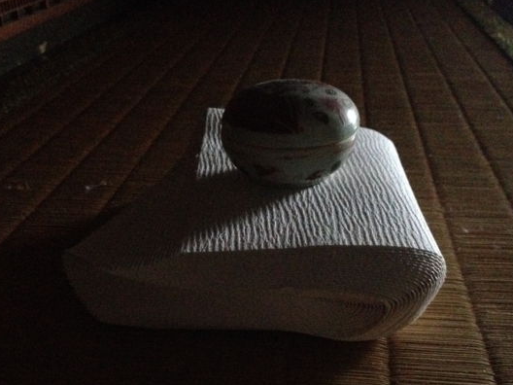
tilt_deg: -28.2
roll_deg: +1.4
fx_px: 785
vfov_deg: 27.3
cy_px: 266
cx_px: 240
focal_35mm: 53
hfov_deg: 36.2
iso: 800
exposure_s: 1/15
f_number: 2.4
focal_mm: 4.28
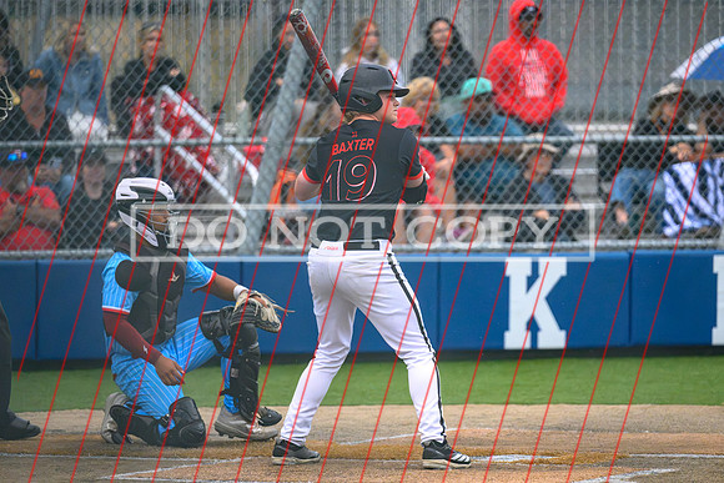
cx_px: 438
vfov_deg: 5.4
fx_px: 5154
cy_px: 270
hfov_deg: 8.0
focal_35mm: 256
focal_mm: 200
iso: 5000
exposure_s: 1/2500
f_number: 2.8
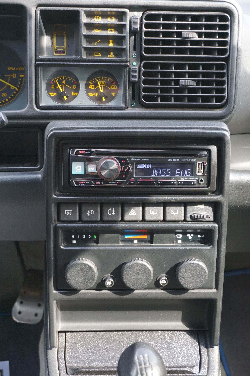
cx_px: 125
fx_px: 626
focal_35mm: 60
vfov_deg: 33.4
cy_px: 188
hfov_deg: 22.6
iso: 1600
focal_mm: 40
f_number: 5.6
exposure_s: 1/160
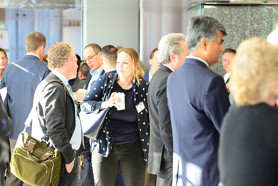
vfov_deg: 11.8
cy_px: 93
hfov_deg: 17.6
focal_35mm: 116
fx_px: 896
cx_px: 139
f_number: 4
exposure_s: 1/250
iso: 1600
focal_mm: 116
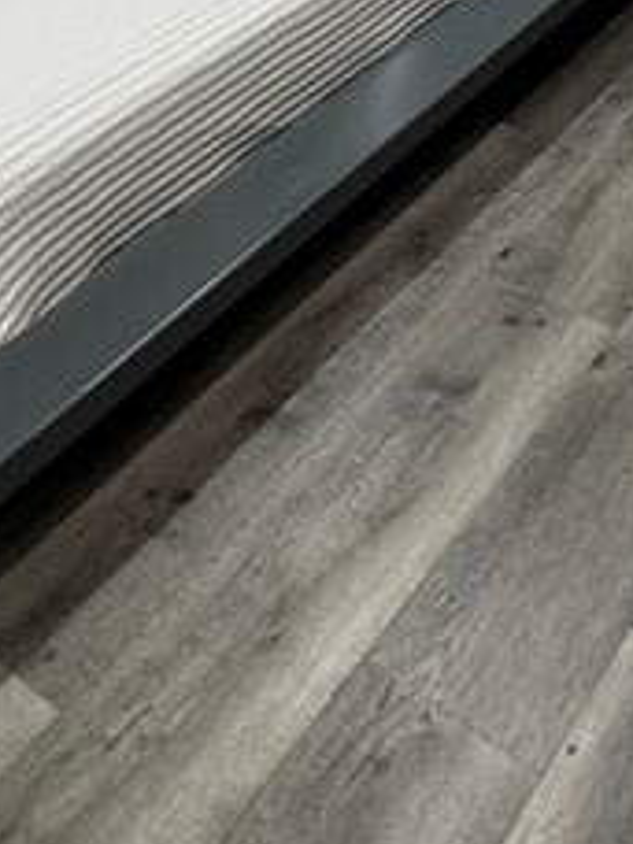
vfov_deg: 21.4
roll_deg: -1.3
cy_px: -637
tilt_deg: -5.0
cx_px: 385
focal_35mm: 63
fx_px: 1536
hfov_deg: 23.2
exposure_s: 1/60
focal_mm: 2.22
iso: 160
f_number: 2.2
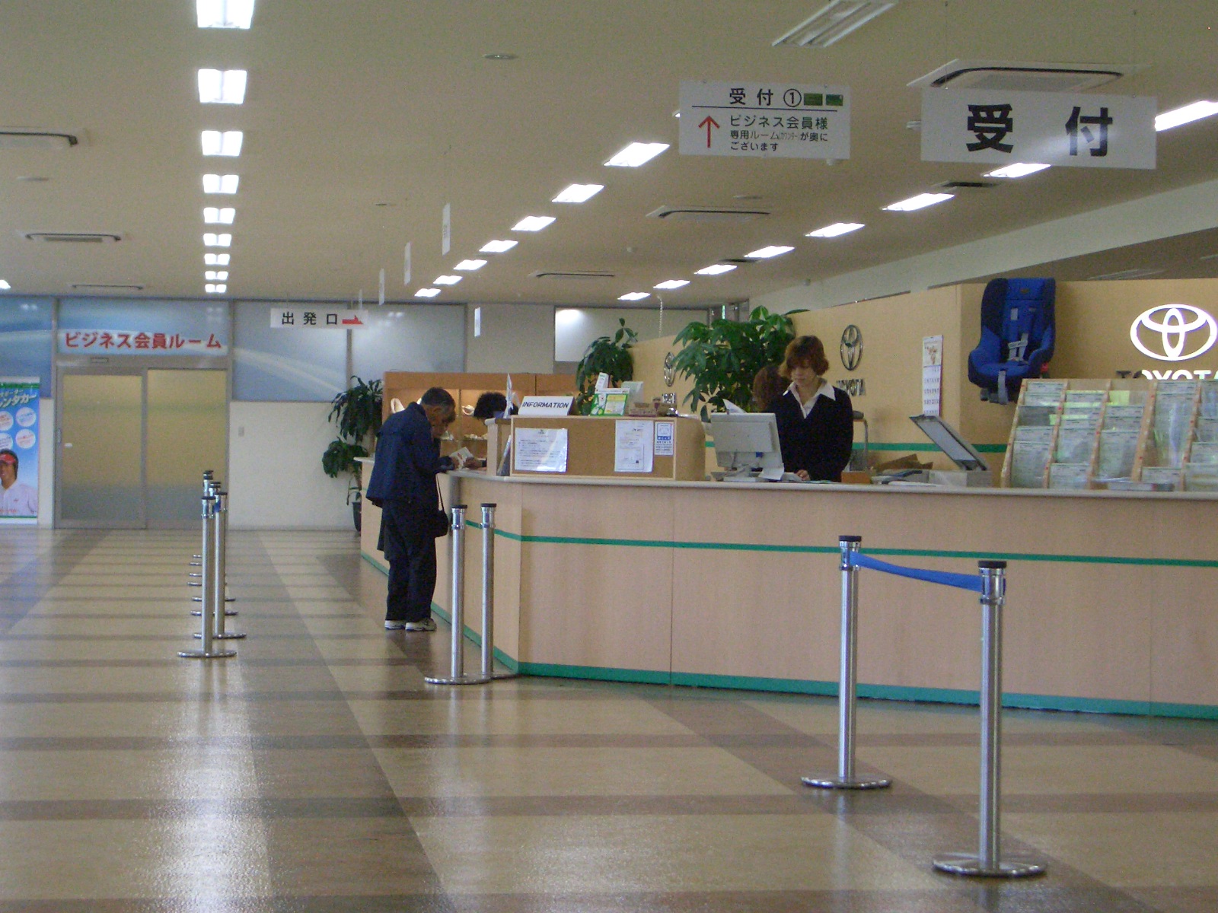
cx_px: 609
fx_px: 2604
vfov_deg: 19.9
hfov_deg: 26.3
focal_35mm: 74
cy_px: 456
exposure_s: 1/80
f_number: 3.9
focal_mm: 12.2
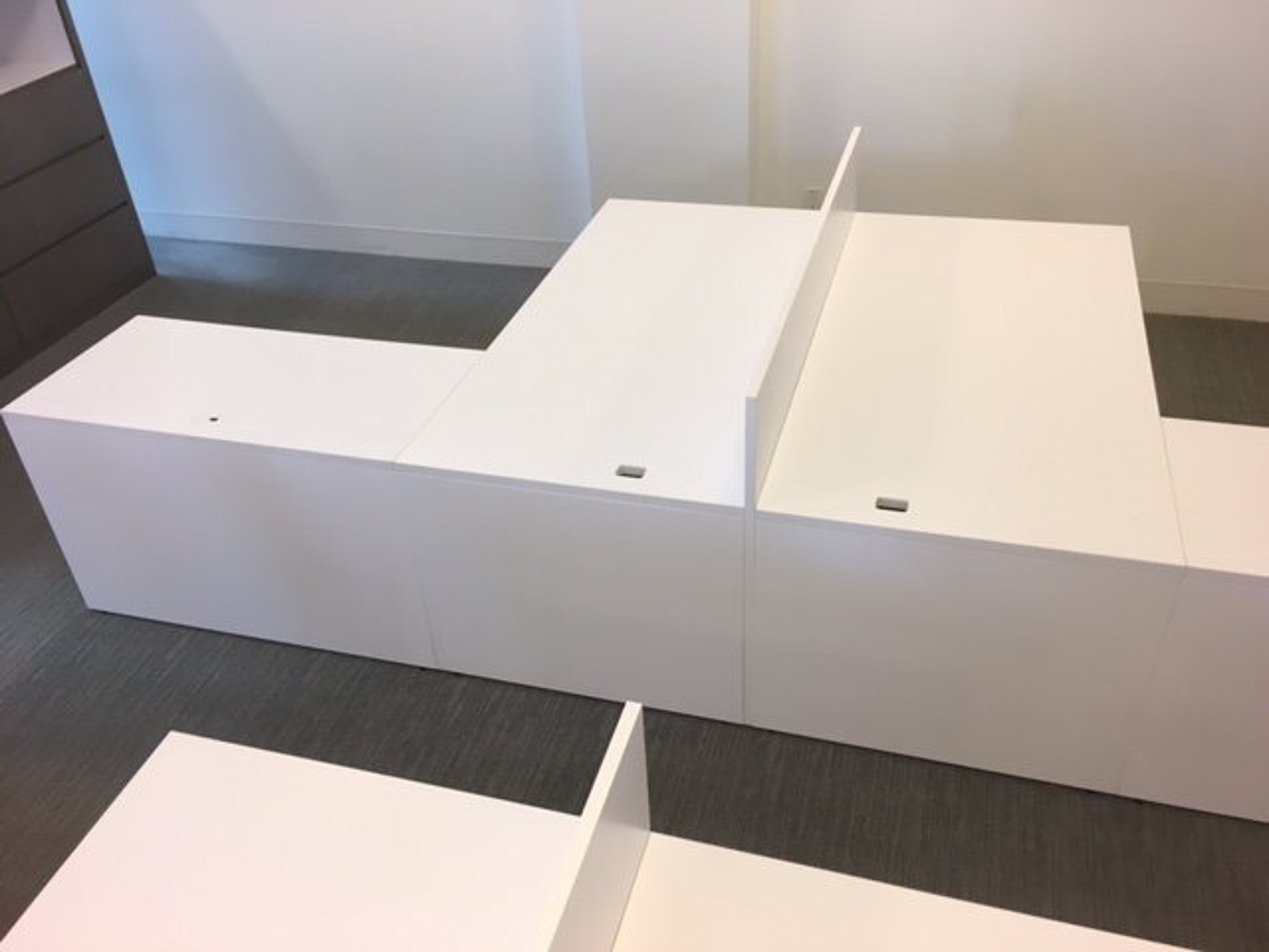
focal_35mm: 29
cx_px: 634
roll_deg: +3.6
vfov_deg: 48.2
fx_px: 1063
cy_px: 476
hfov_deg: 61.7
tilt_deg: -35.6
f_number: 2.2
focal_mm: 4.15
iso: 50
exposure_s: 1/30
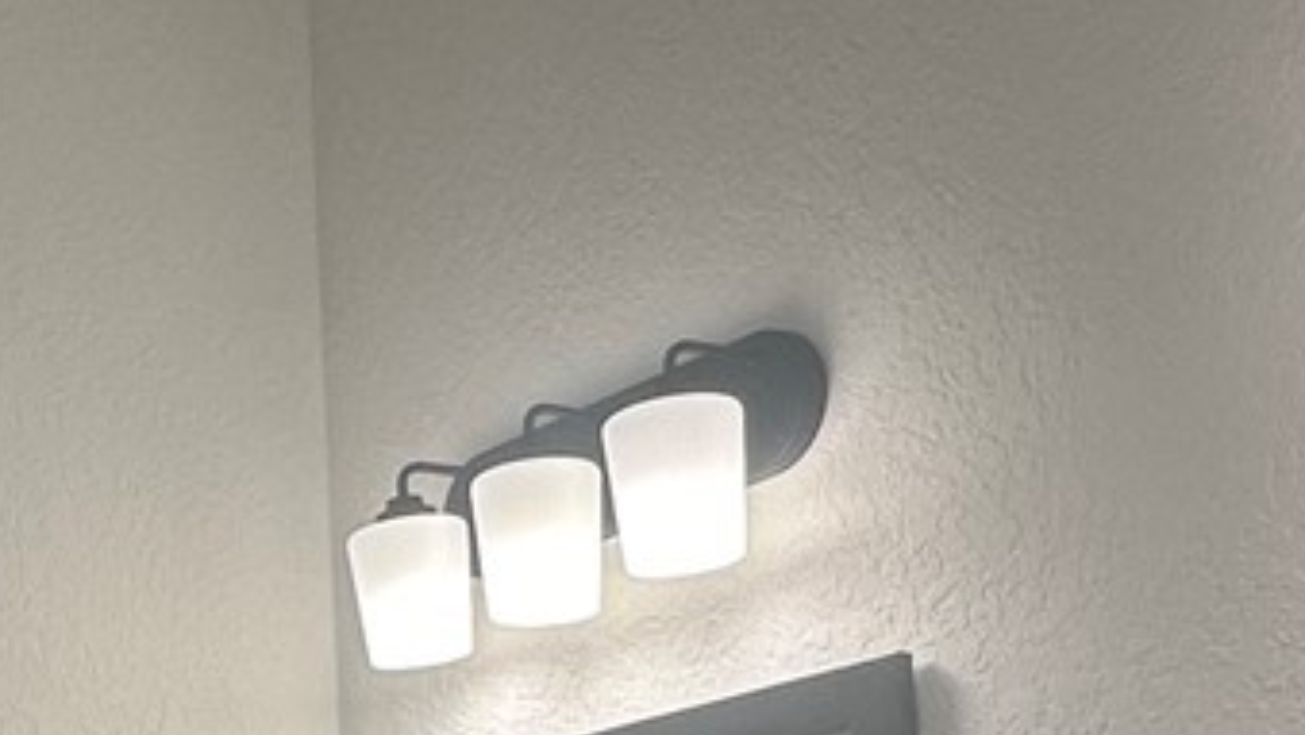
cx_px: 100
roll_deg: +2.8
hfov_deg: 28.1
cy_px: 1197
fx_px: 2492
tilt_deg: +0.7
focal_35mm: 72
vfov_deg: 15.2
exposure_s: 1/120
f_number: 2.2
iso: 64
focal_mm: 2.22
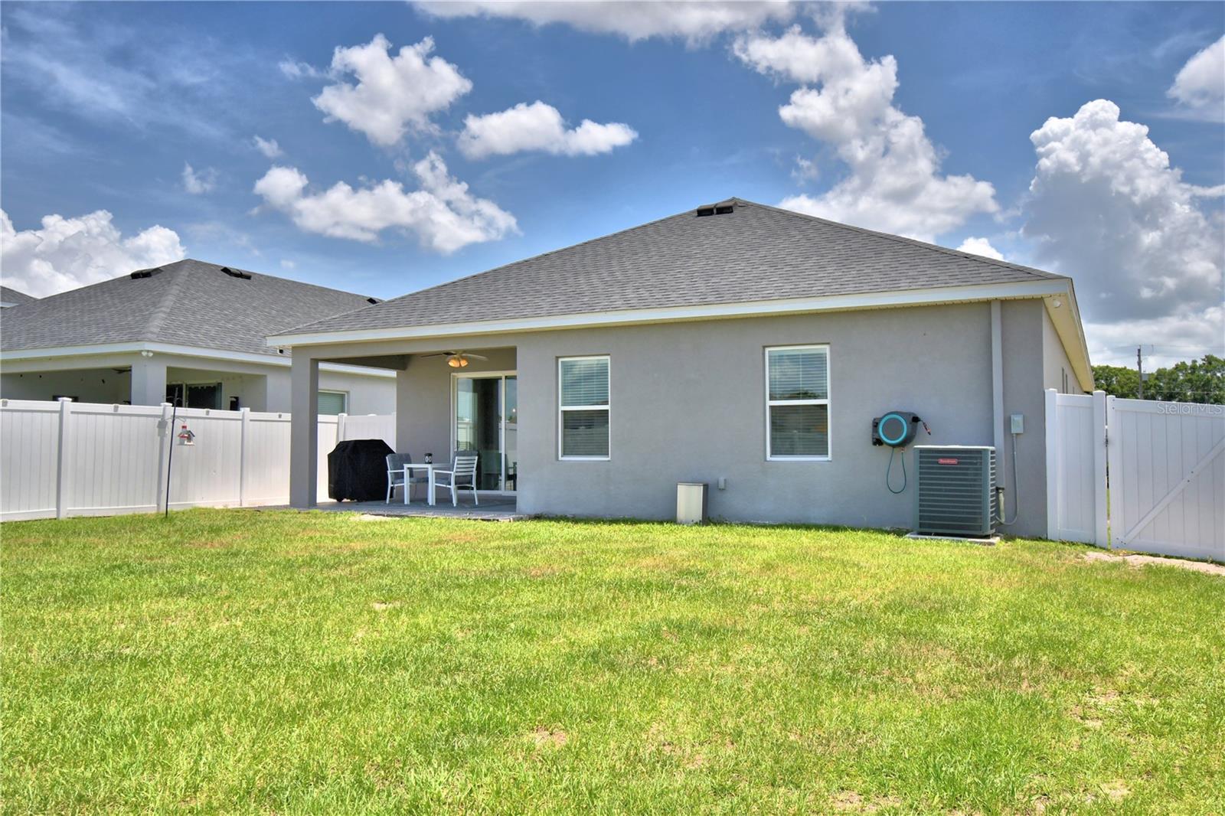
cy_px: 408
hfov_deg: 61.9
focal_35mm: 30
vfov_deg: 43.6
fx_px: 1021
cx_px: 612
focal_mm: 20
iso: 100
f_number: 5.6
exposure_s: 1/800
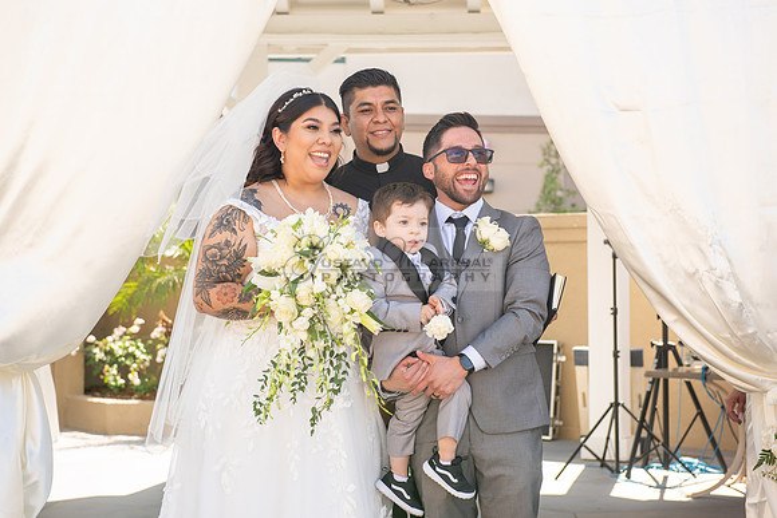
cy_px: 259
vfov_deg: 18.7
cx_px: 388
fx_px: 1572
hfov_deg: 27.8
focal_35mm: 73
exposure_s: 1/200
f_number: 5.6
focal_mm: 70
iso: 100
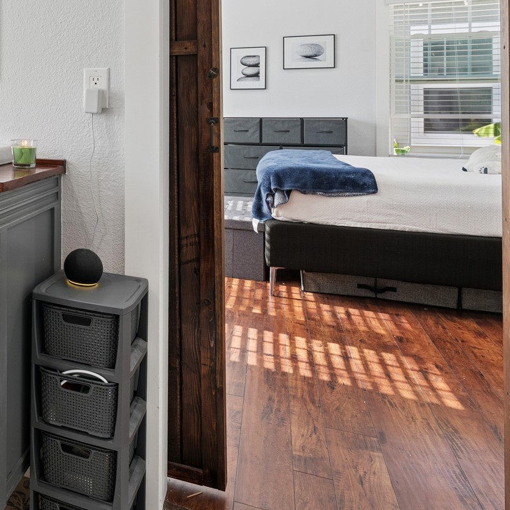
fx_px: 600
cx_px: -80
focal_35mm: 36
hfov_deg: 36.9
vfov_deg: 43.7
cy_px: 98
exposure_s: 1/15
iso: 200
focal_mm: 16
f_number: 8
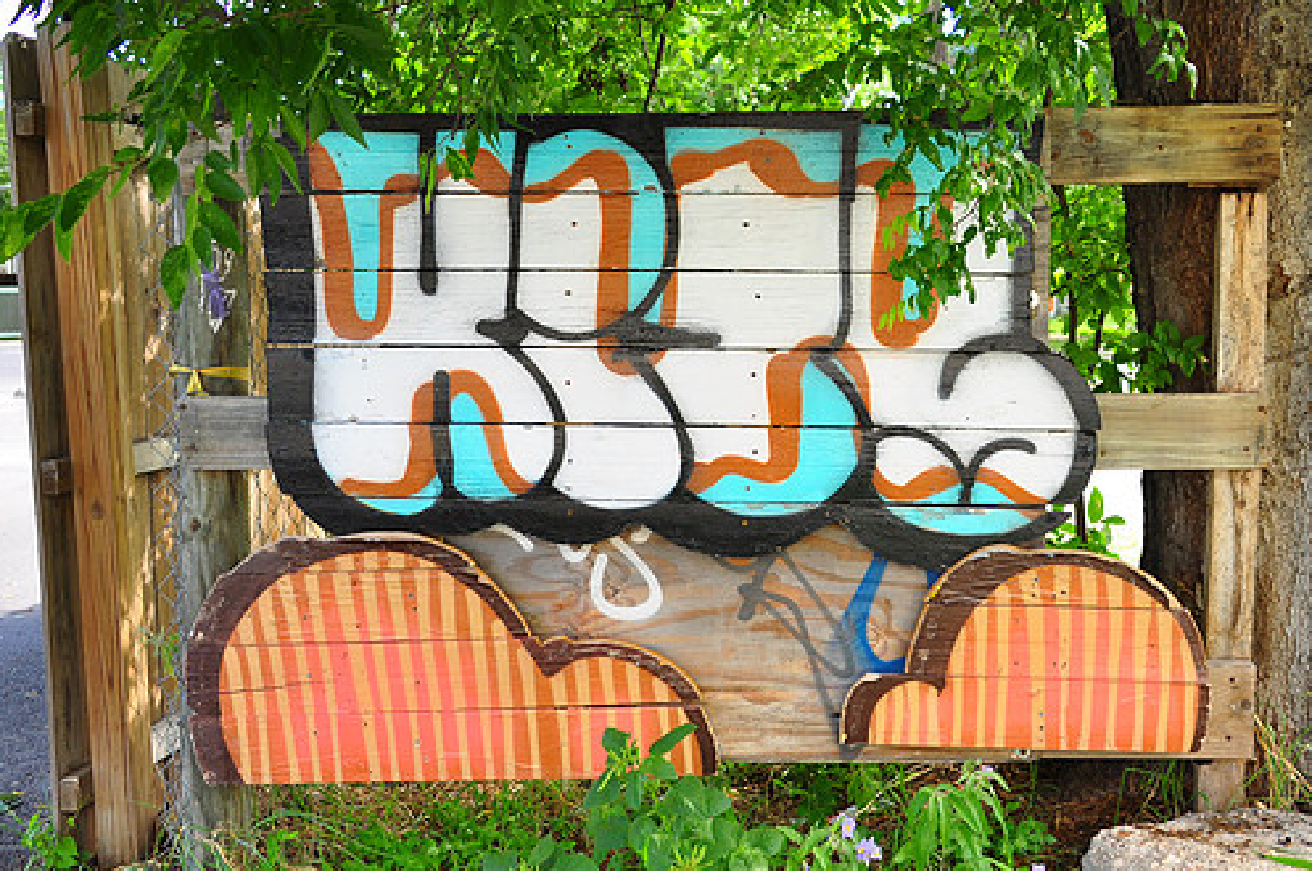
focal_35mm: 42
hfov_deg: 46.4
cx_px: 726
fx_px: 1529
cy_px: 432
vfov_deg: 31.8
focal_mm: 24
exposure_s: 1/125
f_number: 4
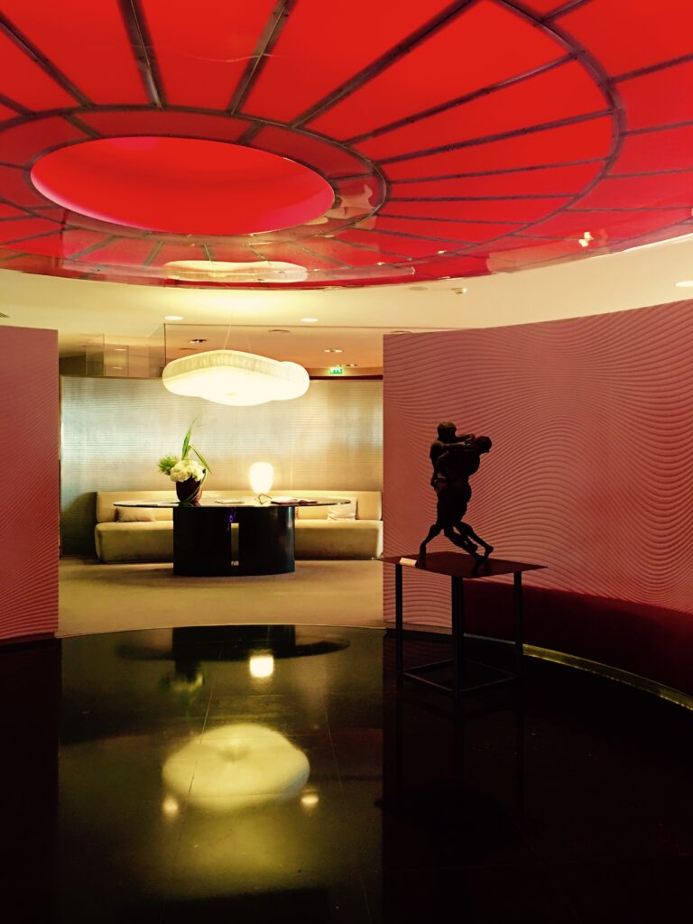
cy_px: 462
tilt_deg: -0.3
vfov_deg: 61.7
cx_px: 346
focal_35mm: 29
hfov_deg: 48.2
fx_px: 774
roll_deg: +0.0
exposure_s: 1/8
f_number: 2.2
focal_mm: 4.15
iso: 125
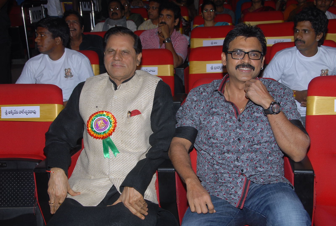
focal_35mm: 46
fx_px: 435
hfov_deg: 42.2
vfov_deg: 29.1
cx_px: 168
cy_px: 113
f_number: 7.1
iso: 200
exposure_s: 1/125
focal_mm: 31
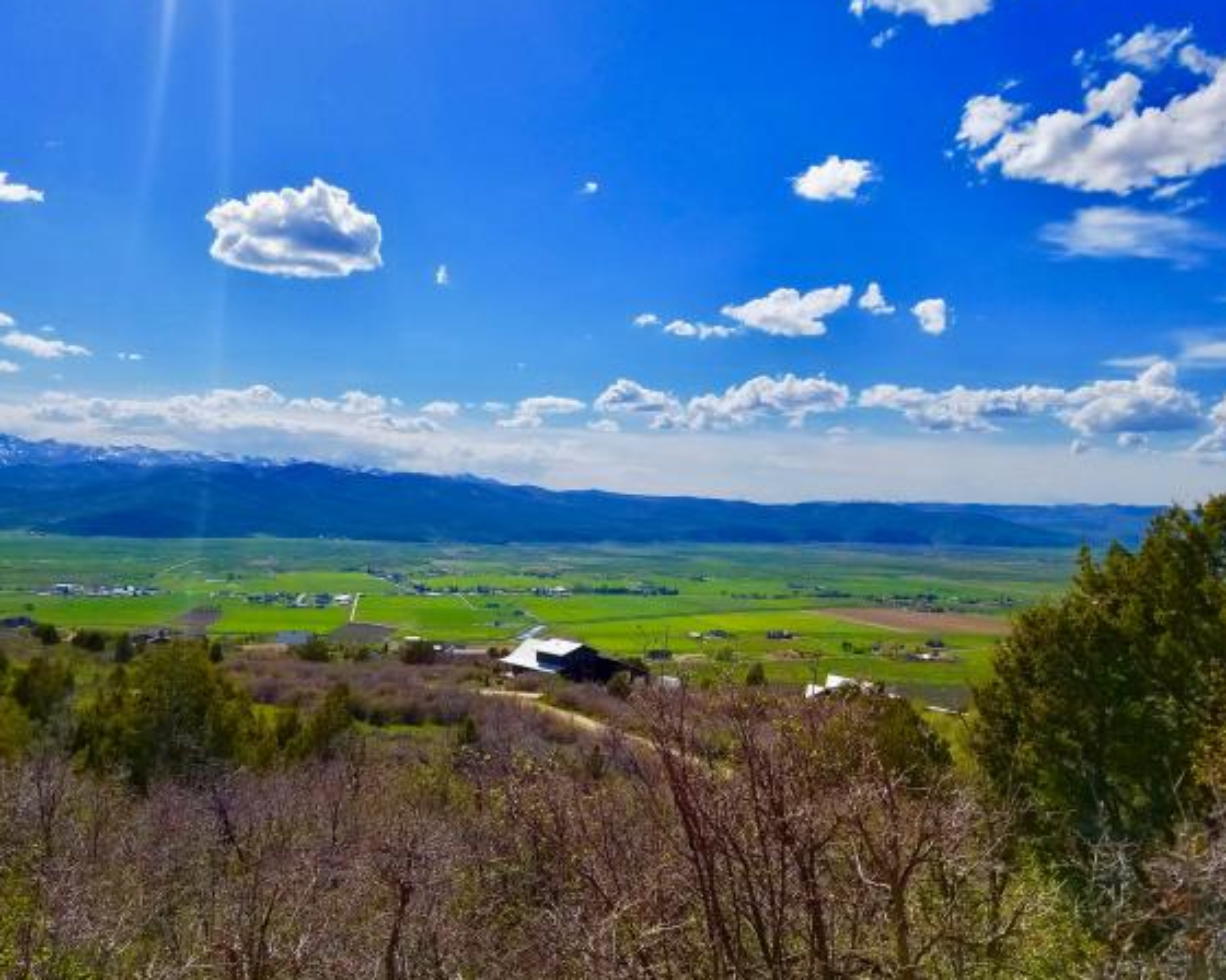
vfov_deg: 50.0
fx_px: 1052
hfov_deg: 60.3
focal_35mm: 29
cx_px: 556
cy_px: 503
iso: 50
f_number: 1.7
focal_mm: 4.2
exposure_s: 1/6480
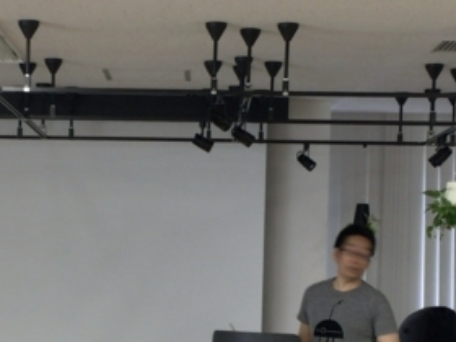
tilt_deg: -1.7
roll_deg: -1.2
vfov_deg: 13.8
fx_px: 1396
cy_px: 334
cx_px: 125
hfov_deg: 18.5
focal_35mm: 106
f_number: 2.2
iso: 25
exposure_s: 1/20
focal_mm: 4.15
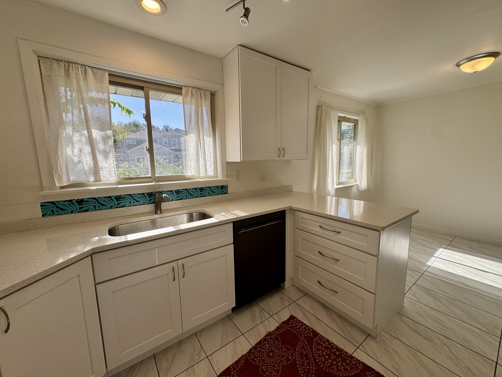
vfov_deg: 85.7
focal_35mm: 14
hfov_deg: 102.1
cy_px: 188
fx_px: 203
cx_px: 251
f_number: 2.2
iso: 40
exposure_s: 1/341
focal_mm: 2.22
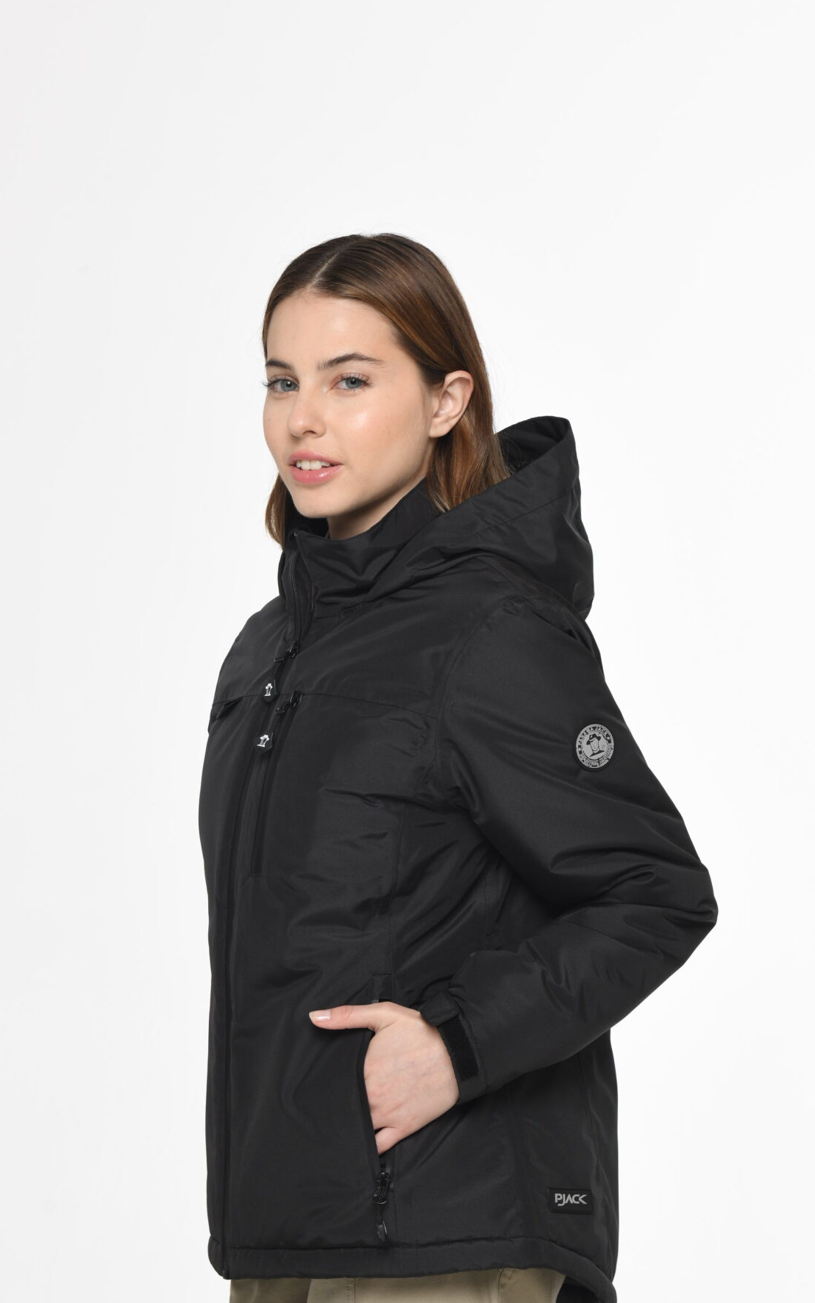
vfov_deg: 20.2
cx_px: 337
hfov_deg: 12.7
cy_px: 736
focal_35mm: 103
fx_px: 3661
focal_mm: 70
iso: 100
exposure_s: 1/160
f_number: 9
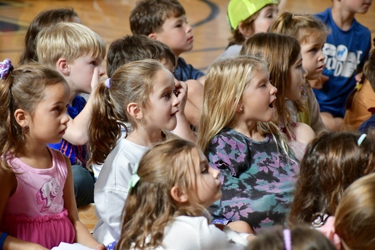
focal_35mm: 202
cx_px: 188
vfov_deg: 6.8
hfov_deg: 10.2
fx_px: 2104
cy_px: 125
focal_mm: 135
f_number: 5.6
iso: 3200
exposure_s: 1/500
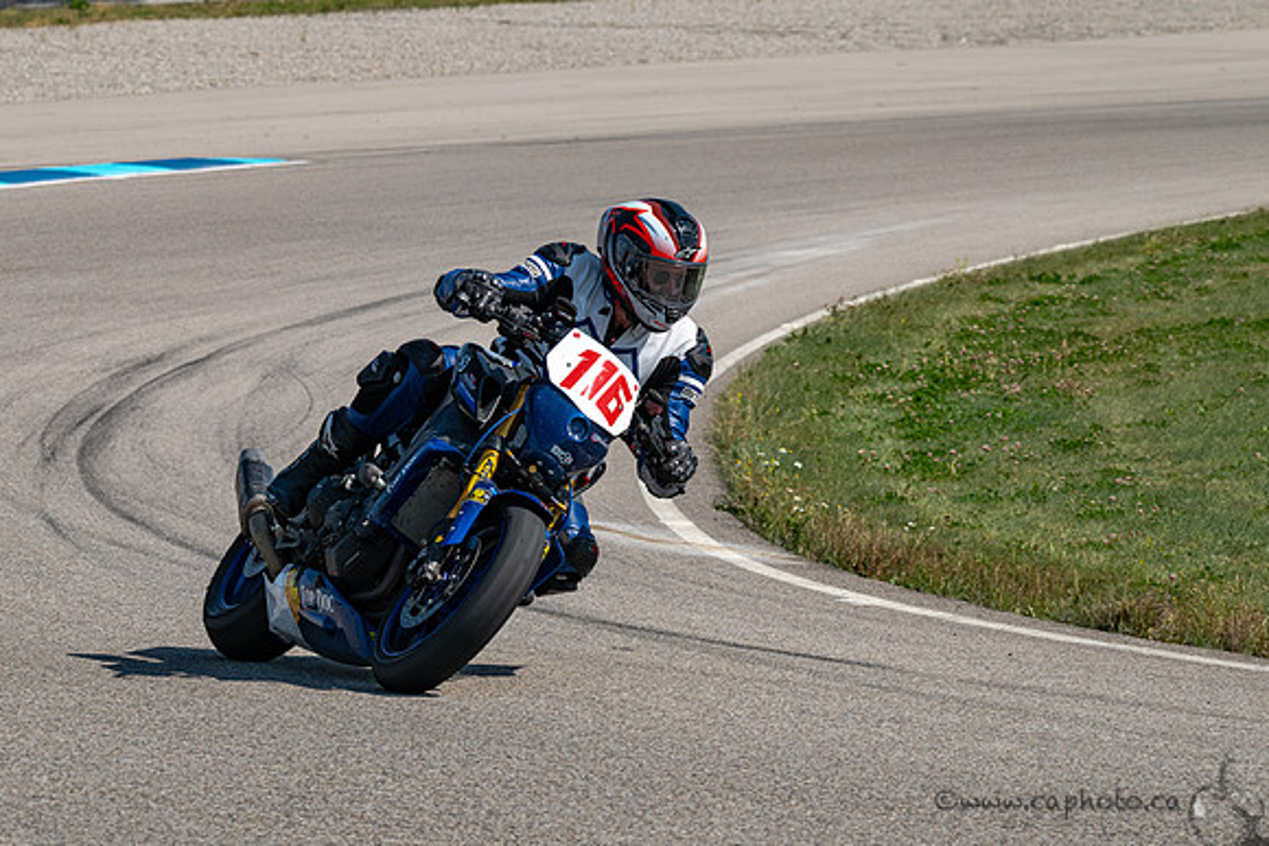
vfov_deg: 5.8
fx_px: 8406
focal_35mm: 238
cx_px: 481
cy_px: 370
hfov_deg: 8.6
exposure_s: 1/1250
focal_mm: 180
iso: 450
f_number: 11
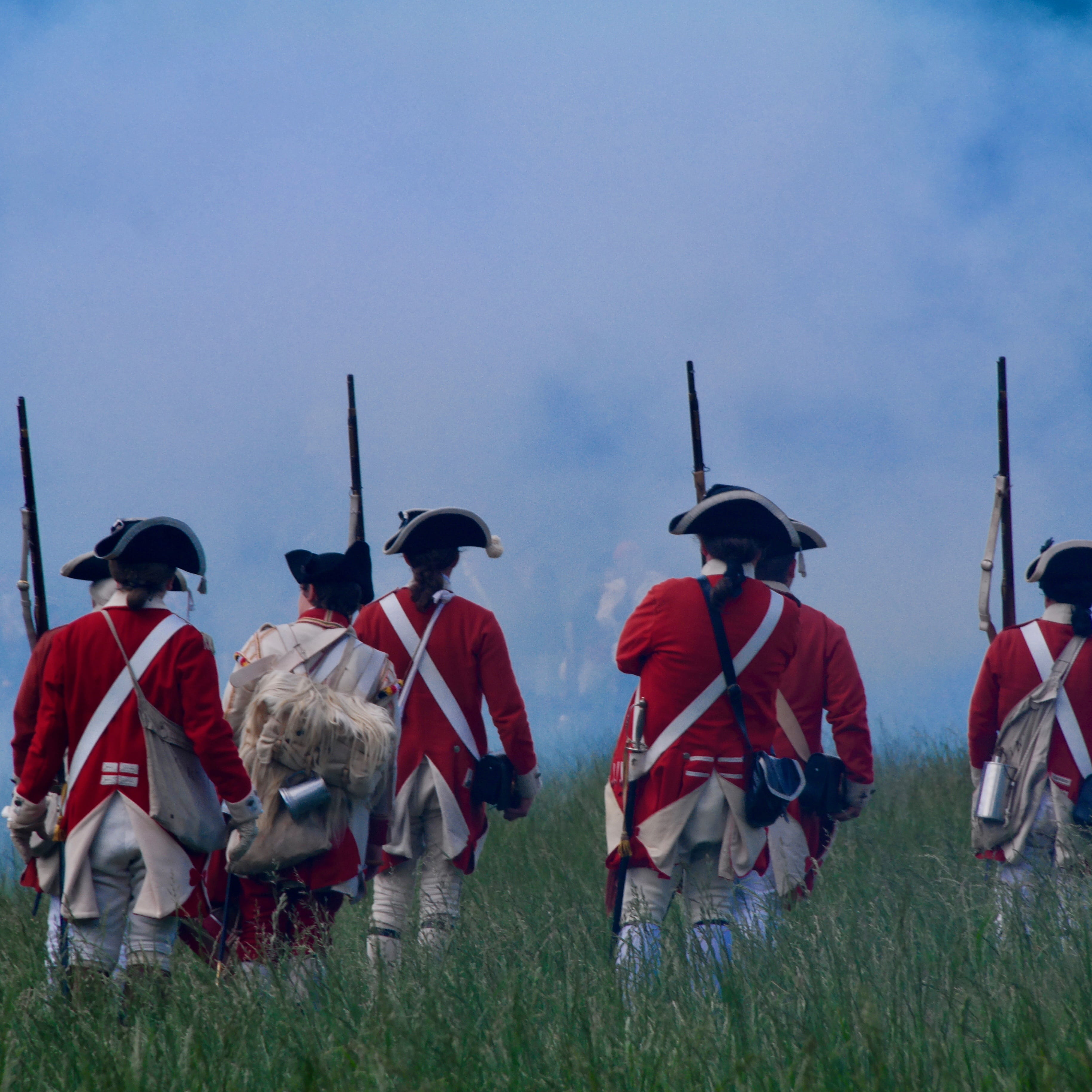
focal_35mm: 393
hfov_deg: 4.5
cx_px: 555
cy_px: 546
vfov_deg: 4.5
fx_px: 14026
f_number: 11
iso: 200
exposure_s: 1/200
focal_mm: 200
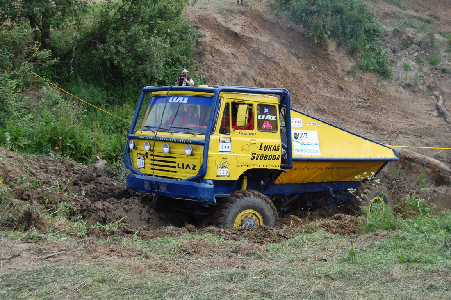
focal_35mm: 57
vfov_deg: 23.7
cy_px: 150
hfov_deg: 35.1
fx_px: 713
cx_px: 226
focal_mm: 38
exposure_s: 1/250
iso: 200
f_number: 8
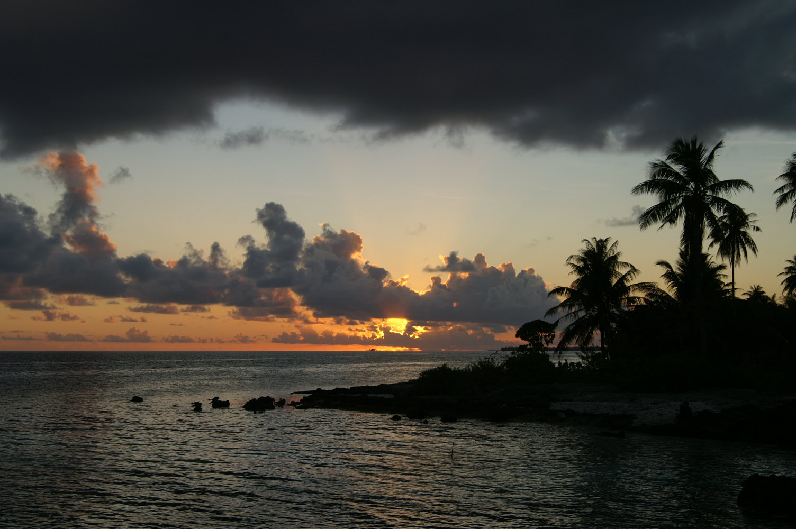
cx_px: 398
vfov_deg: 25.7
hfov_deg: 37.9
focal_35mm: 52
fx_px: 1160
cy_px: 264
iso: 100
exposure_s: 1/100
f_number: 11
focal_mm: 35
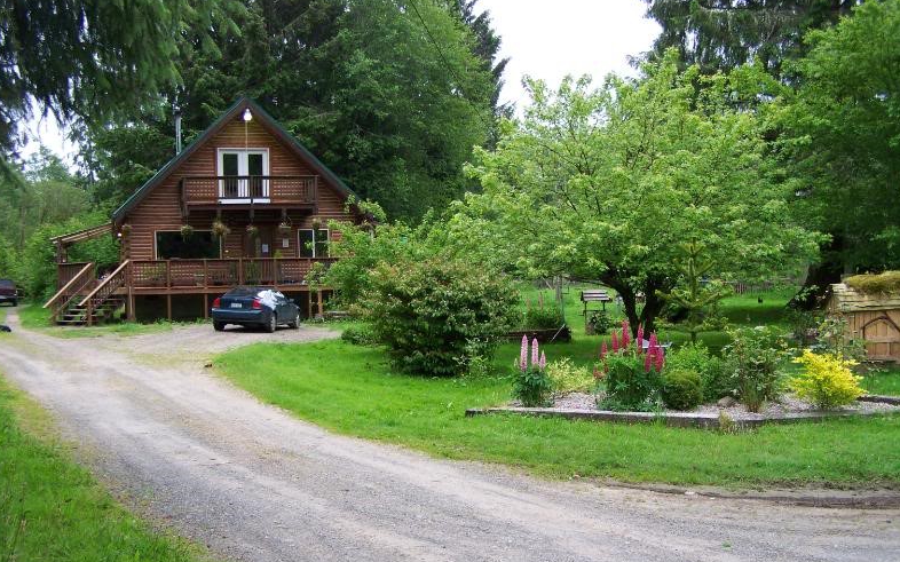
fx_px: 1006
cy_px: 312
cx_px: 447
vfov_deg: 31.2
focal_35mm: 41
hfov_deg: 48.2
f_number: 2.8
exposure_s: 1/60
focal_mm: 6.3
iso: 80
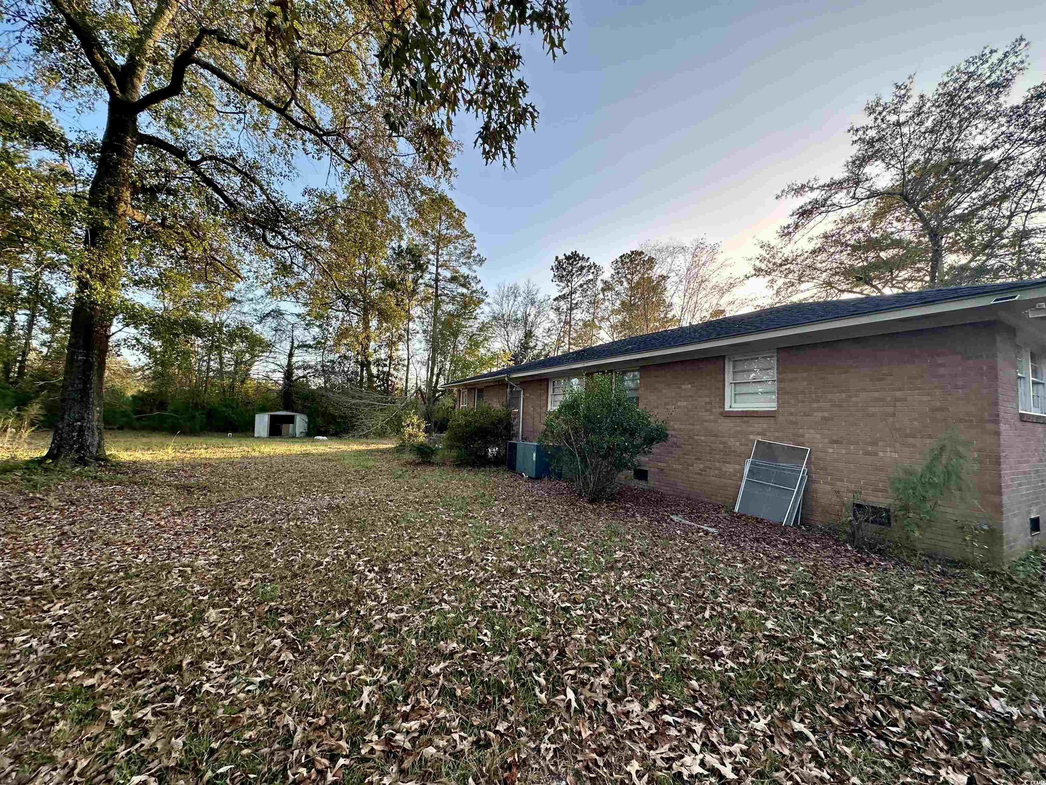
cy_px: 392
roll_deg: -3.4
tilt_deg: +4.9
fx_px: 423
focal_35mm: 14
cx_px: 523
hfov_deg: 102.1
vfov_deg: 85.7
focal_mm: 2.22
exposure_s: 1/167
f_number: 2.2
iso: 40
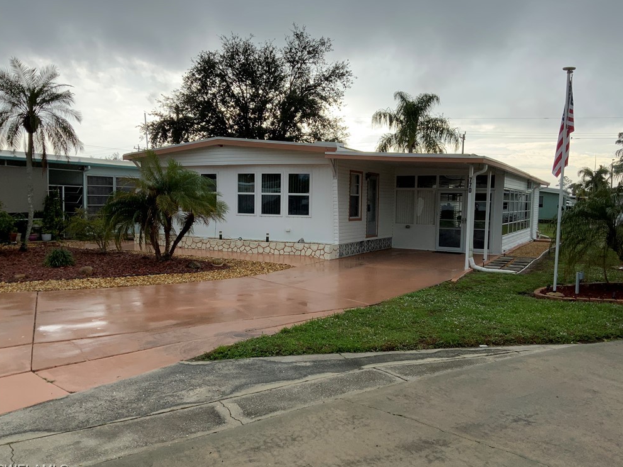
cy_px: 239
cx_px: 315
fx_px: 540
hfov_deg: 60.0
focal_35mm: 30
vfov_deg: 46.8
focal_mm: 3
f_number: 1.8
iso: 16
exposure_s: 1/562
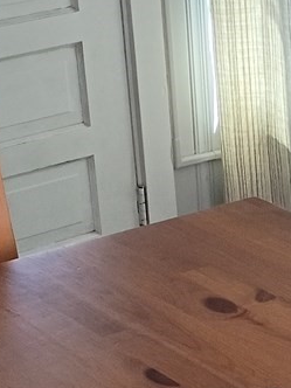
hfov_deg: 11.0
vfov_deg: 14.6
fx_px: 1502
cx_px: 282
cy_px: 323
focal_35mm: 134
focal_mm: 4.27
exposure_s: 1/120
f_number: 1.8
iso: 205
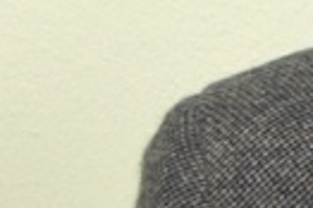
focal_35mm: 386
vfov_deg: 3.5
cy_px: -170
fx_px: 3352
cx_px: 824
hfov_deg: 5.1
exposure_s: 1/60
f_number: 5.3
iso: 800
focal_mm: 42
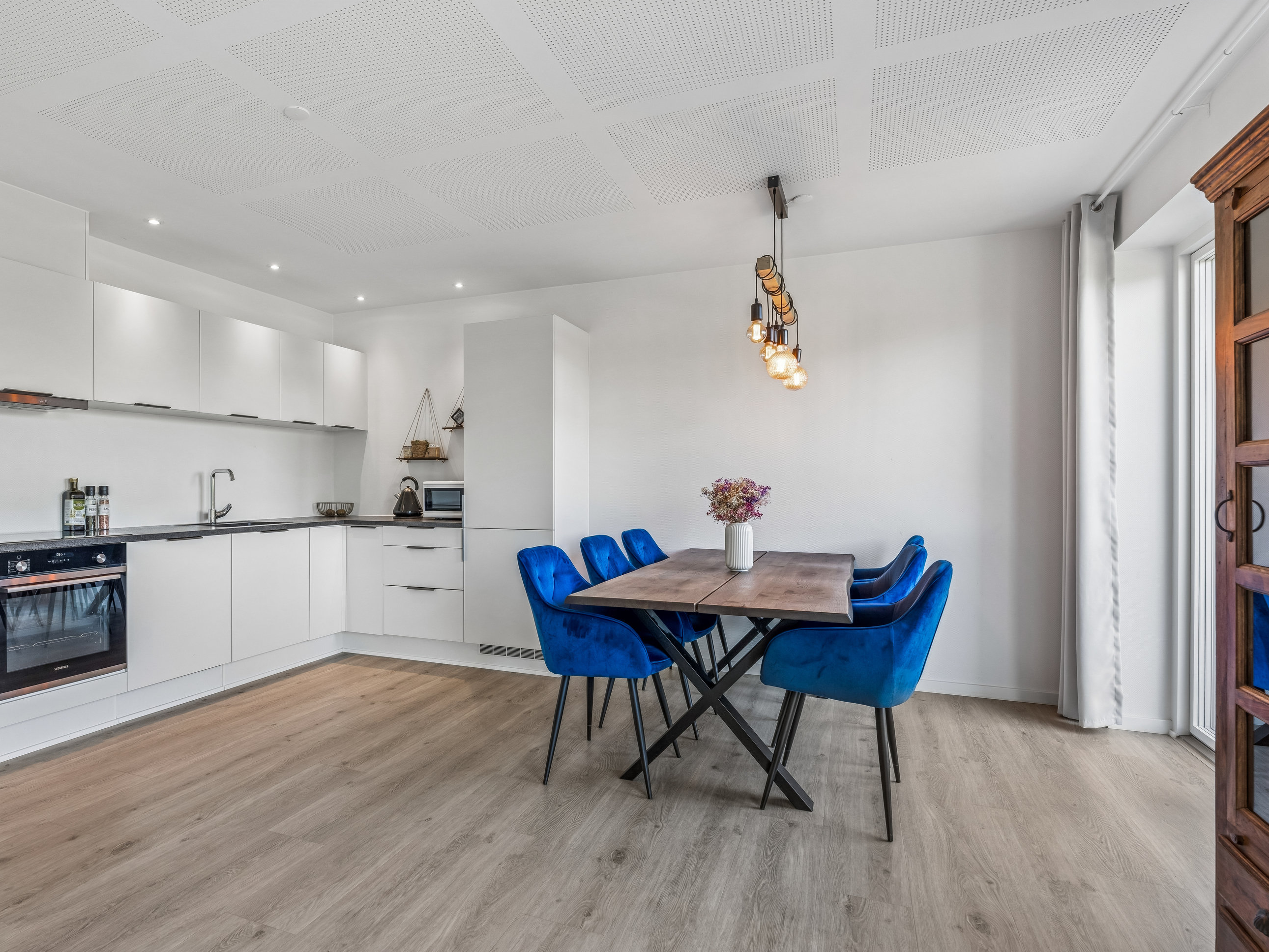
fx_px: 697
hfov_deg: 84.2
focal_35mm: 19
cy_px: 489
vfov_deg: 68.7
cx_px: 552
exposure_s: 1/8
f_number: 10
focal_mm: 17
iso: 200
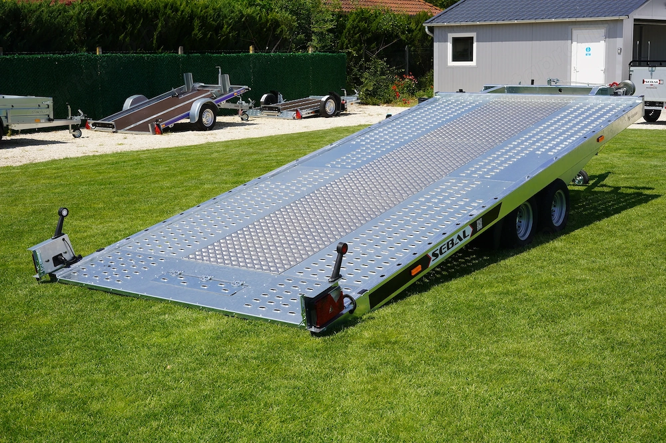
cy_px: 222
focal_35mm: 50
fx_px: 924
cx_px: 333
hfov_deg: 39.6
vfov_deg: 26.9
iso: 100
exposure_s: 1/160
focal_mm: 50
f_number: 10
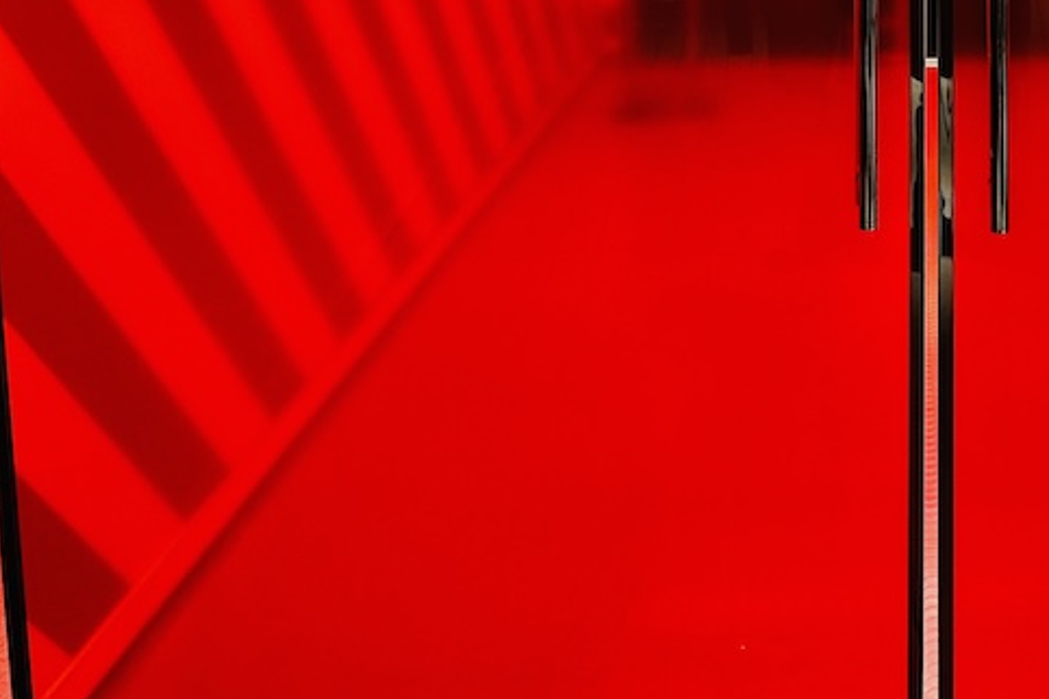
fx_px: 1806
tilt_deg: -9.6
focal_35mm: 62
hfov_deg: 30.3
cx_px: 1029
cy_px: -30
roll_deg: +0.0
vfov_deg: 21.0
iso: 200
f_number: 1.78
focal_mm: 6.76
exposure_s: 1/50
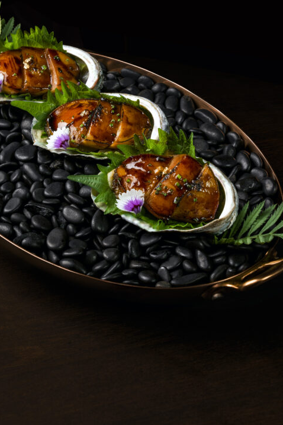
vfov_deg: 20.3
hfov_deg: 13.7
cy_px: 122
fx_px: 1179
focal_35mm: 100
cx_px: 115
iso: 200
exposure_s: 1/200
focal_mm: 70
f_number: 14
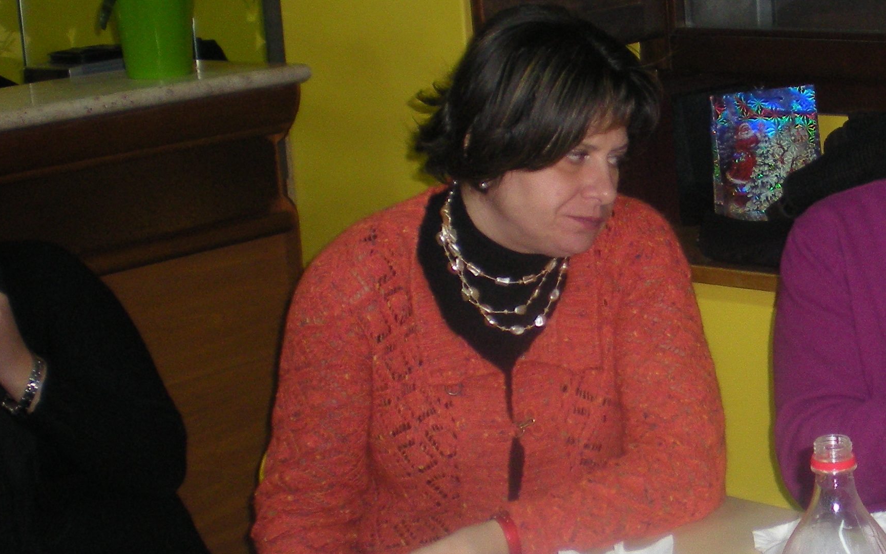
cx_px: 830
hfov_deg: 26.1
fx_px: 1835
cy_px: 315
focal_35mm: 76
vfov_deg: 17.1
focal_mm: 6.3
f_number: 3.1
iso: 158
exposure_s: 1/60
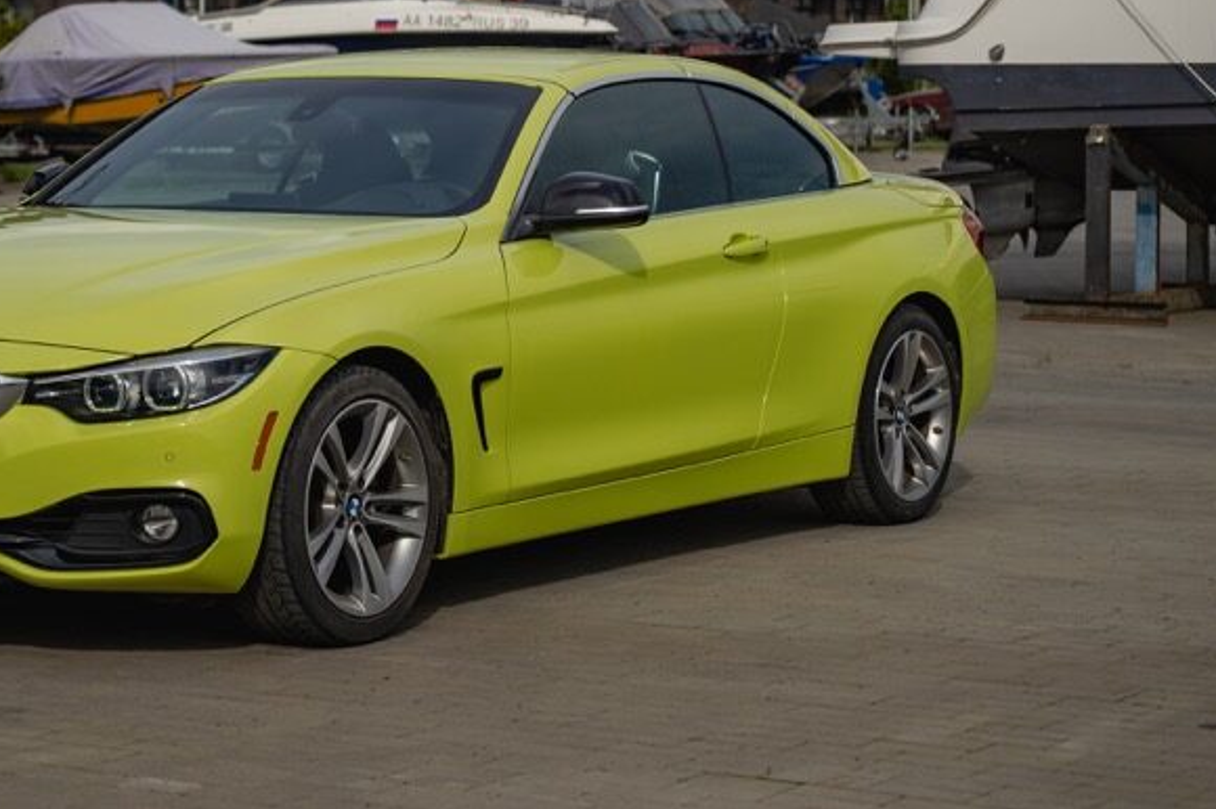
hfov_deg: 19.2
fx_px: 3578
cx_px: 403
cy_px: 246
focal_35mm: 106
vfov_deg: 12.9
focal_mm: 48
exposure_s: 1/2000
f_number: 3.2
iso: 100
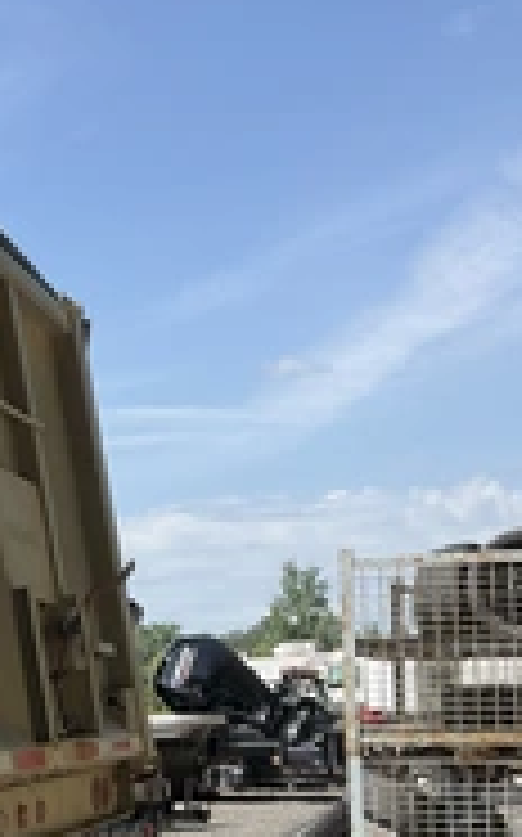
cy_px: 590
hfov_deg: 18.8
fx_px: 1505
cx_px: -81
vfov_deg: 30.7
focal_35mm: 66
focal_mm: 3
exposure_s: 1/1412
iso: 25
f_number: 1.8
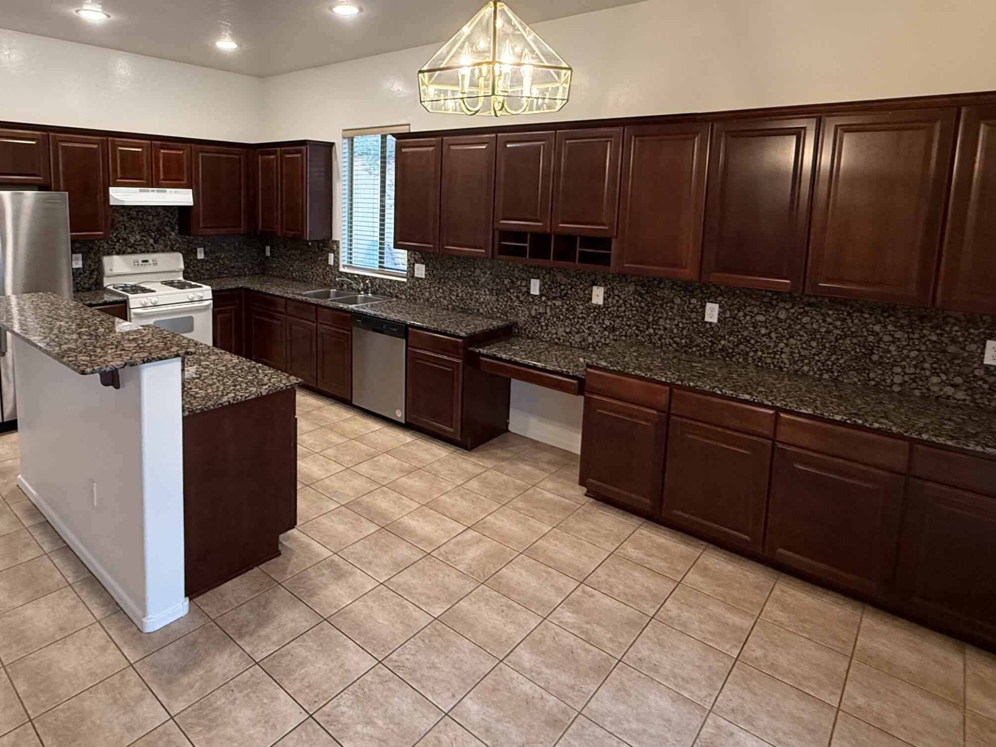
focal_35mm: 21
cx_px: 420
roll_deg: -1.5
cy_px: 269
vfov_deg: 62.4
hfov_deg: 78.4
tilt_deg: -6.8
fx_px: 604
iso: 400
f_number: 2.2
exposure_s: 1/60
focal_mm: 2.22
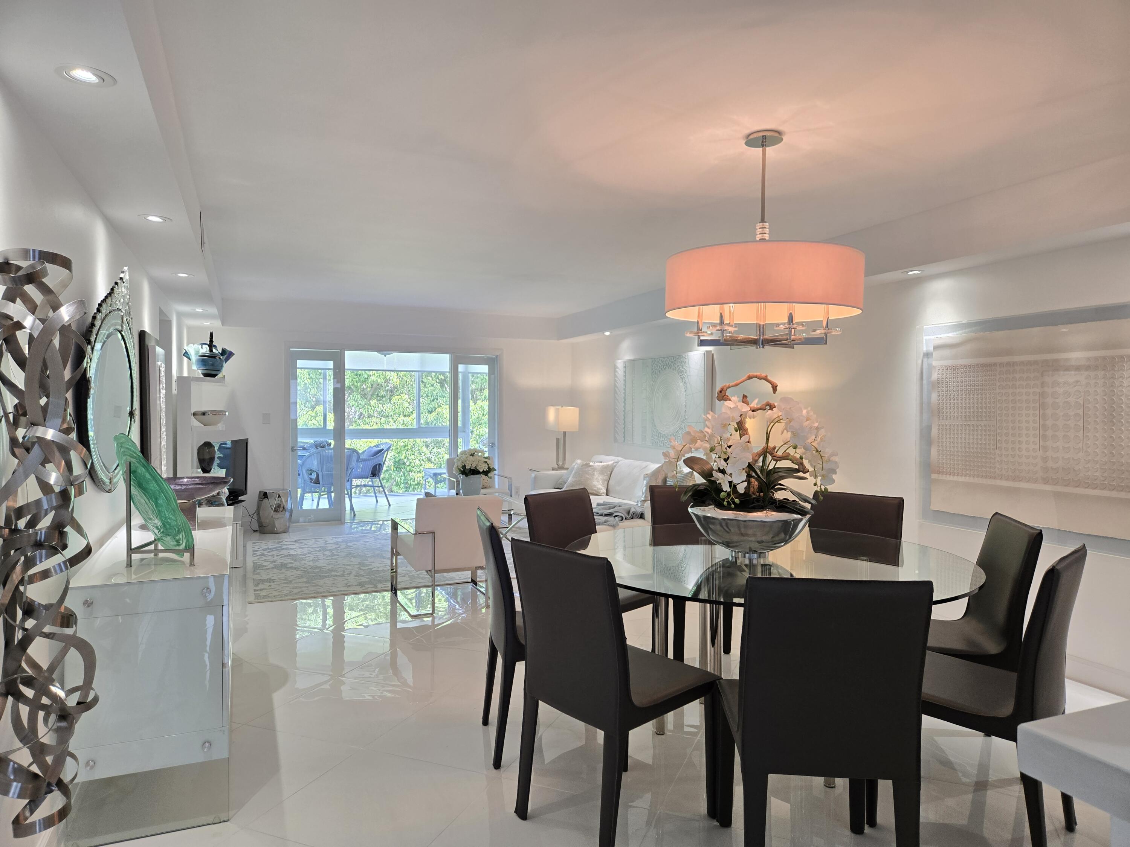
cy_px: 424
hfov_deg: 73.9
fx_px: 751
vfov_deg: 58.9
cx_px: 565
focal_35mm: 23
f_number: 1.8
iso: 125
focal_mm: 5.4
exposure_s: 1/120
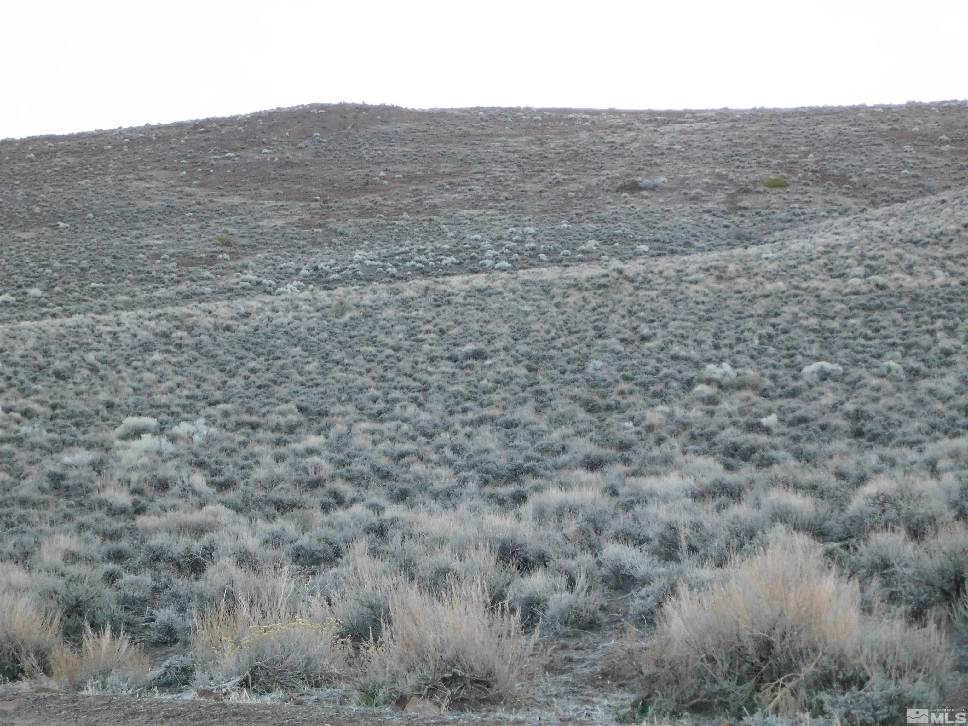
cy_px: 363
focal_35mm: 91
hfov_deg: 21.5
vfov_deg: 16.2
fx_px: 2545
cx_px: 484
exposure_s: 1/125
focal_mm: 16.1
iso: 400
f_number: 4.5
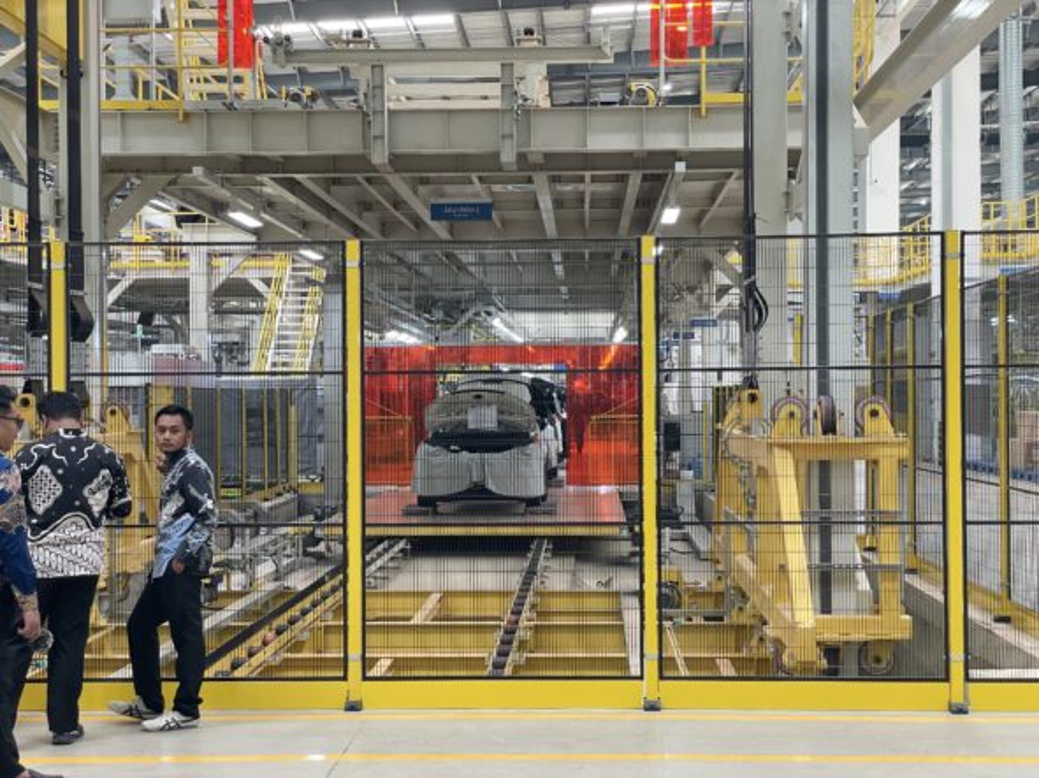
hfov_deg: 36.8
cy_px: 389
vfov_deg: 28.0
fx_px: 1560
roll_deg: +0.1
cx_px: 520
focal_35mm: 52
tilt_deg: -0.4
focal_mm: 6
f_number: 2
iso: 125
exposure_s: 1/100
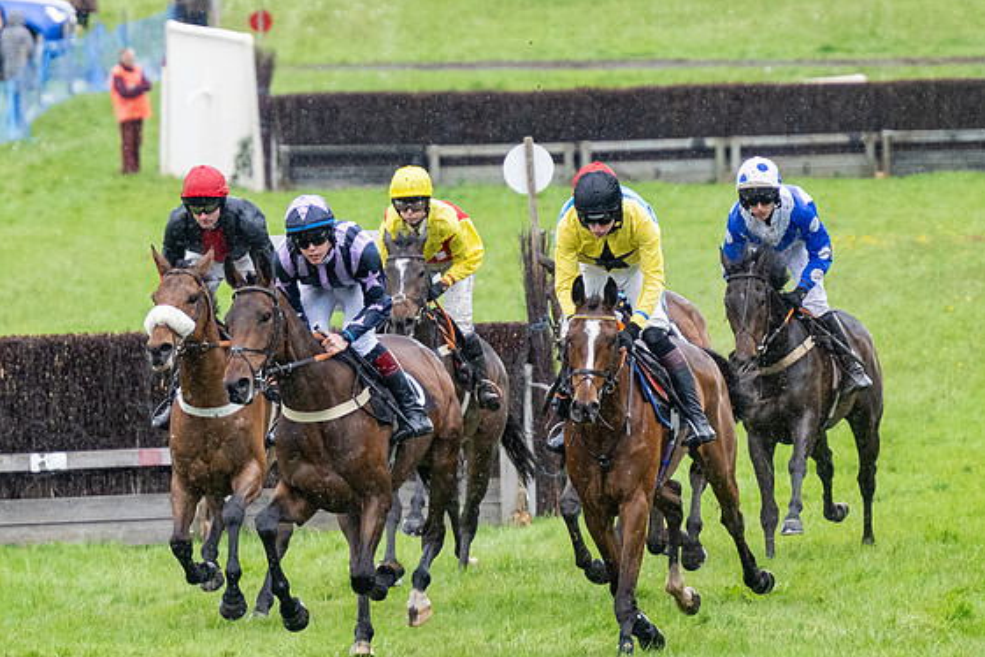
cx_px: 387
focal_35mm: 535
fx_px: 14637
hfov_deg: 3.9
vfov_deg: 2.6
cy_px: 384
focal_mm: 190
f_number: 4
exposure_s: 1/1000
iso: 1000
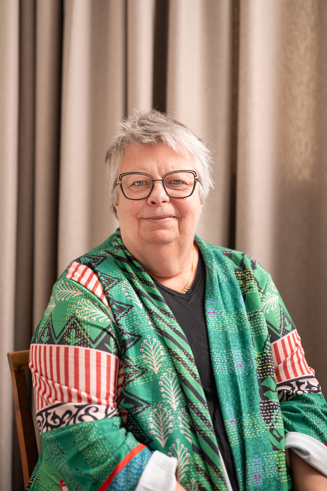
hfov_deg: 27.0
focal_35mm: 50
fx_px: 682
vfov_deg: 39.6
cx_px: 164
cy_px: 246
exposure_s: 1/200
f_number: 2.5
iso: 100
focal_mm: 50
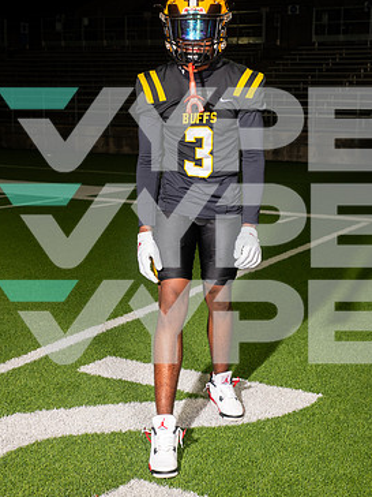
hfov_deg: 25.7
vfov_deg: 33.8
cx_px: 200
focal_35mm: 57
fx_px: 817
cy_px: 227
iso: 800
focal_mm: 48
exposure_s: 1/320
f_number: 7.1
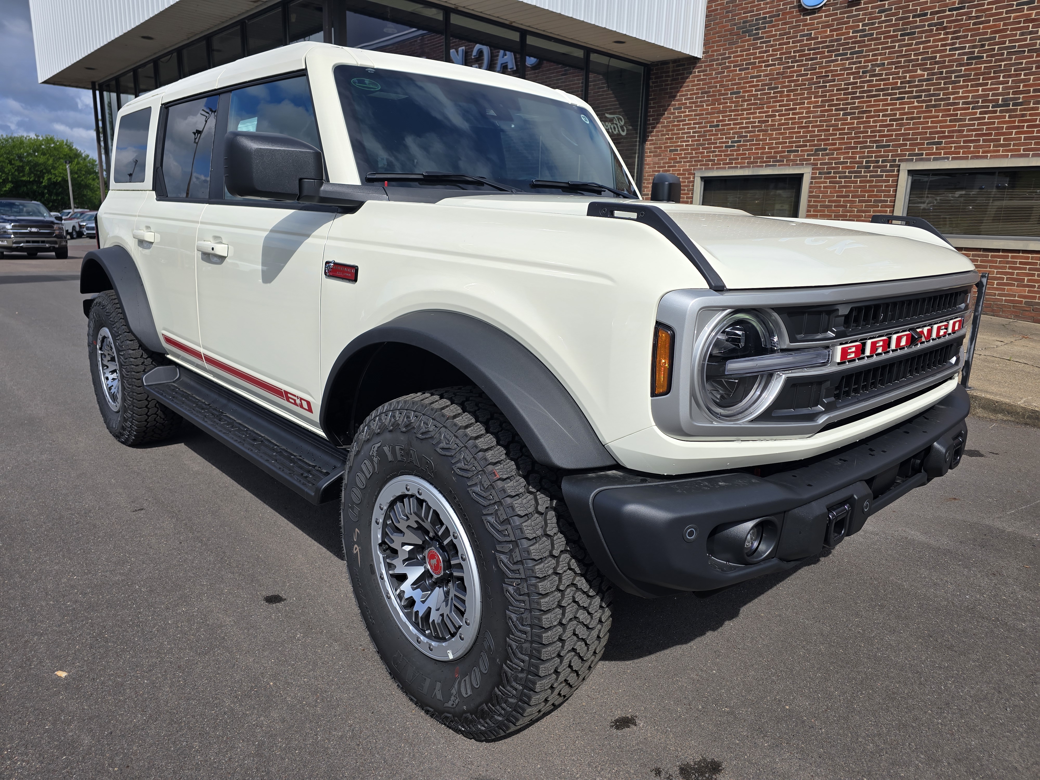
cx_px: 520
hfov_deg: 73.9
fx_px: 691
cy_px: 390
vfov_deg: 58.9
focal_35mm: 23
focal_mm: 6.3
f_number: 1.7
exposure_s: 1/1102
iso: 12
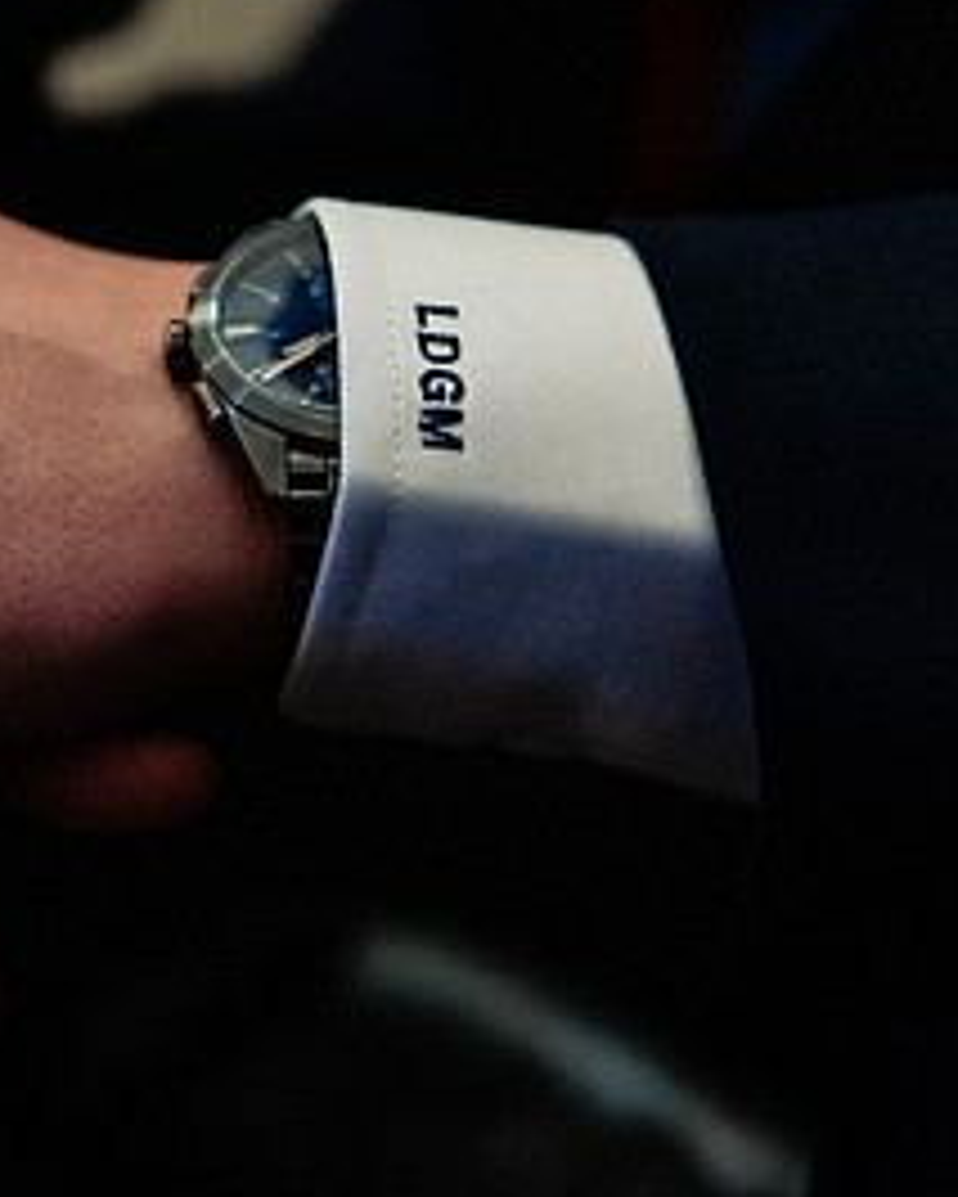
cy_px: 448
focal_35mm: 86
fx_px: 3046
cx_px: 324
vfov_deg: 22.2
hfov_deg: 17.8
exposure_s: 1/125
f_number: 2.8
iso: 6400
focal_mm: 42
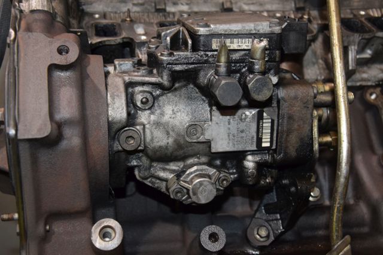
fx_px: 558
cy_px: 128
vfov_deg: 25.7
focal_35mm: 52
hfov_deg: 37.9
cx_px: 192
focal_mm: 35
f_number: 5.6
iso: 1600
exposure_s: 1/60
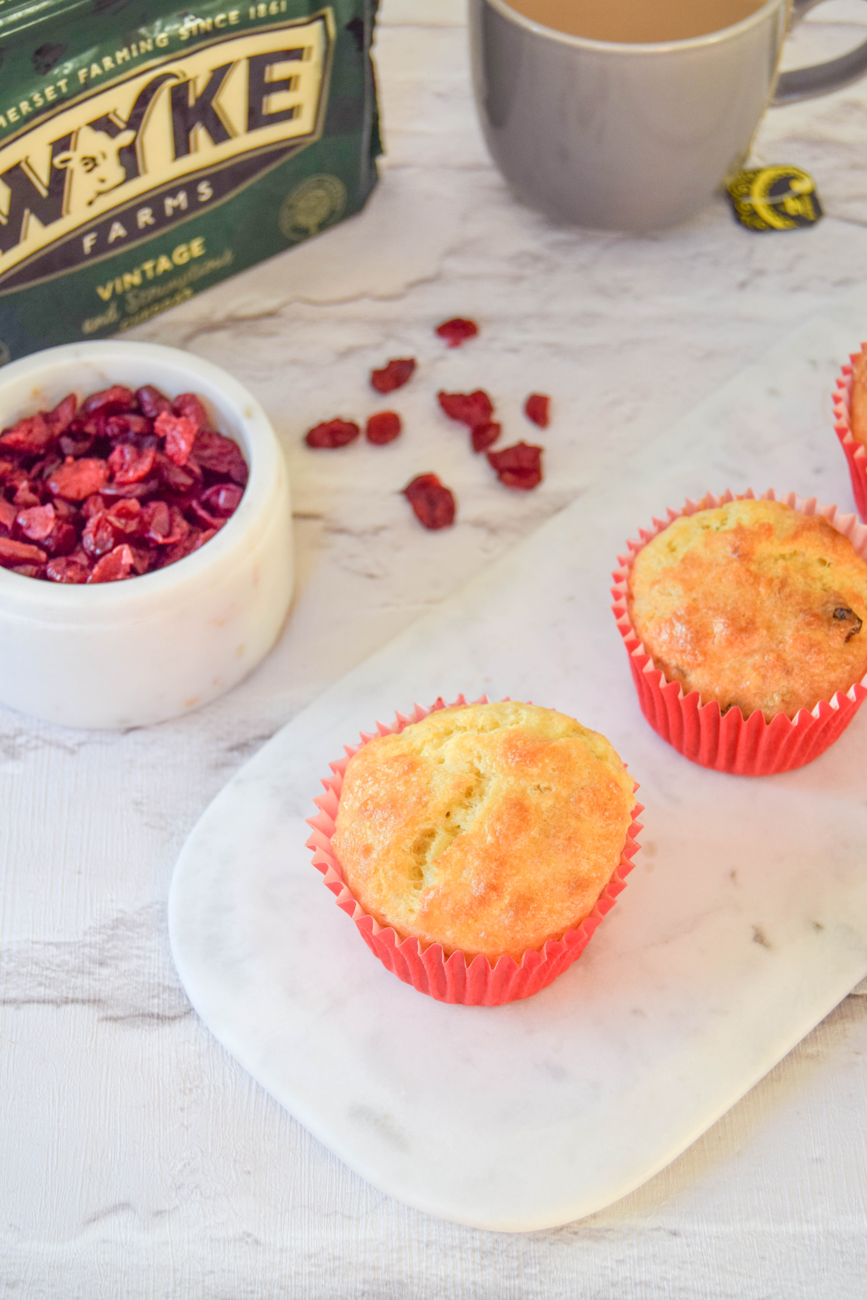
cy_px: 650
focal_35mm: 68
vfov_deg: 29.9
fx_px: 2438
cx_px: 434
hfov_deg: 20.2
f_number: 5.6
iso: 400
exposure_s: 1/125
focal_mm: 45
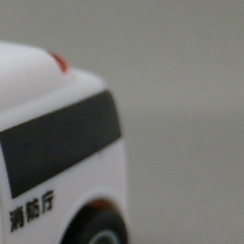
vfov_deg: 18.5
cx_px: -97
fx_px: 734
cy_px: 225
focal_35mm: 92
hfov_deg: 17.4
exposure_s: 1/10
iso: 200
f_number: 3.5
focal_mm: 6.17
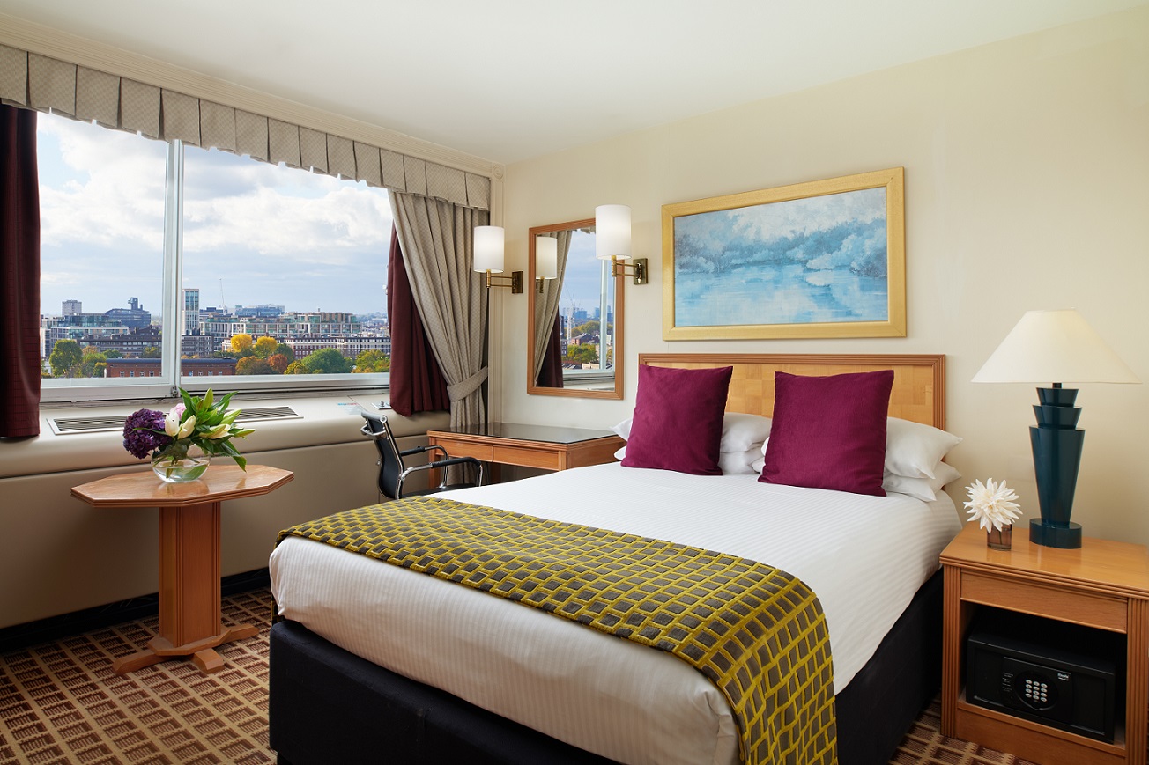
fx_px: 638
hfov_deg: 84.0
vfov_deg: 61.9
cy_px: 382
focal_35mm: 20
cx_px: 574
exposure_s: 3
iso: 100
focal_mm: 20
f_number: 11
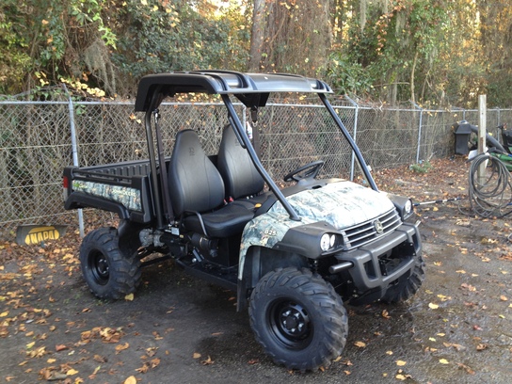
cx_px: 256
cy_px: 192
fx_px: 518
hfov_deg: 52.6
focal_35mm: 35
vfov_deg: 40.7
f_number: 2.4
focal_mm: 4.28
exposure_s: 1/60
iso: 64
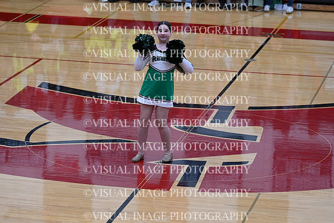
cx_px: 167
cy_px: 112
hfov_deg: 12.8
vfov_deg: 8.6
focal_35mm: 160
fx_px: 1485
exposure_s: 1/400
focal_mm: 160
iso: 4000
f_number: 4
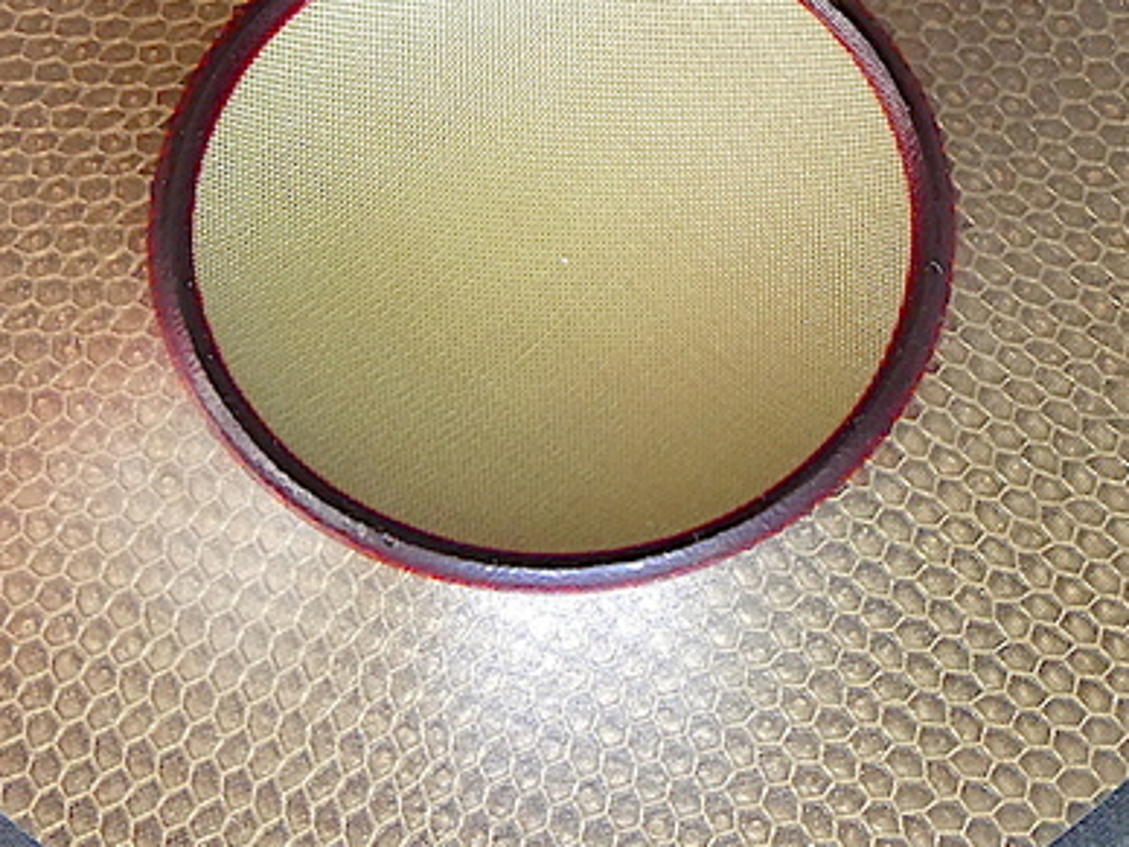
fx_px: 6784
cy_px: 259
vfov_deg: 7.1
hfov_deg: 9.5
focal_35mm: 208
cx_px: 567
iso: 200
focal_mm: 15
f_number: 4.8
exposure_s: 1/3.2
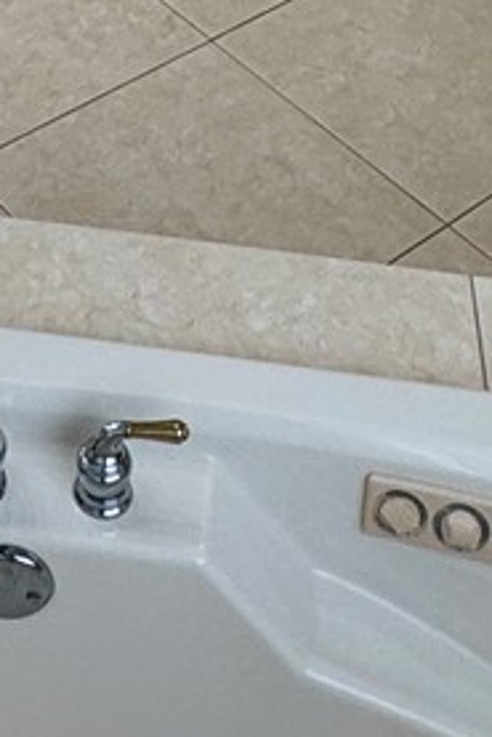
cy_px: -559
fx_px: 1720
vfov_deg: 19.0
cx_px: 56
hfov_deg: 16.1
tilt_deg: -19.5
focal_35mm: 84
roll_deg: -1.5
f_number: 2.2
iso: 40
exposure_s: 1/120
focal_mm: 2.22
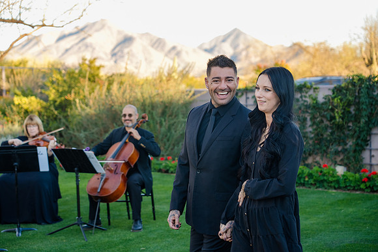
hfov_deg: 27.7
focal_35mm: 73
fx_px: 767
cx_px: 189
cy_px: 126
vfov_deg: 18.7
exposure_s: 1/250
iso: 320
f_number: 4
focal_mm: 73
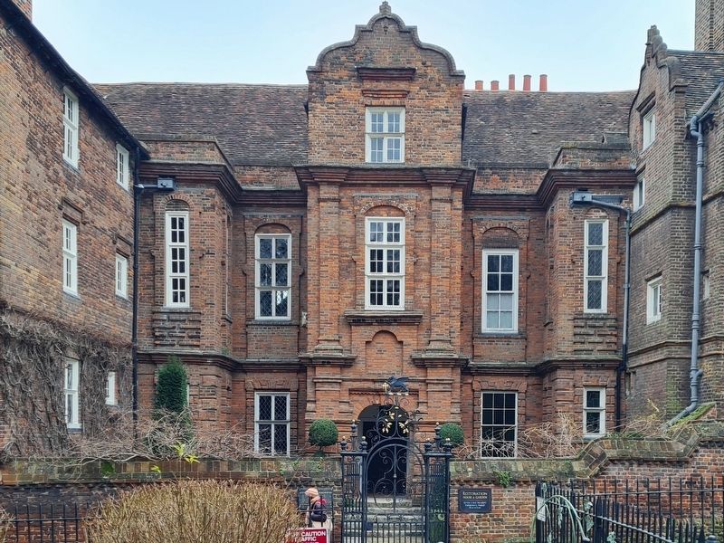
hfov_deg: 67.3
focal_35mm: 26
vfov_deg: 53.1
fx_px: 544
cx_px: 362
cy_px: 272
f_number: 1.8
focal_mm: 5.4
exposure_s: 1/200
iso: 50
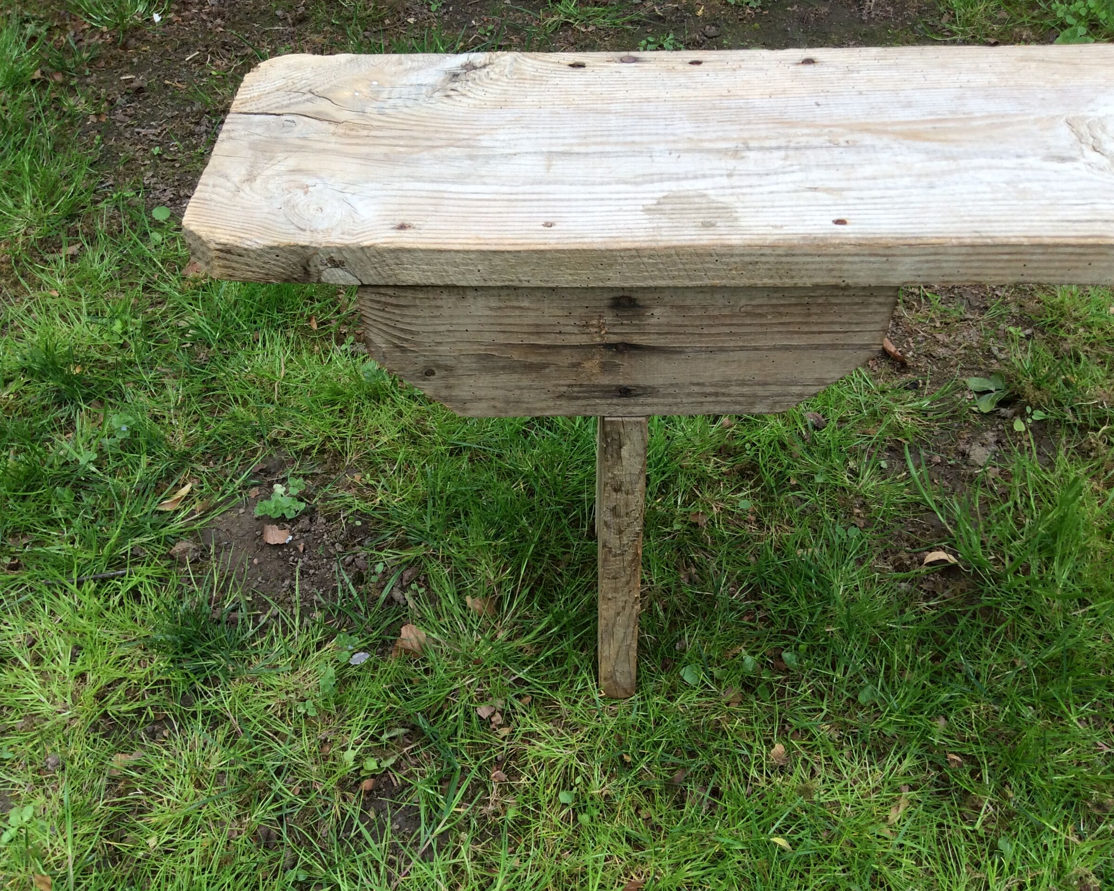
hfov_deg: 52.8
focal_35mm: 34
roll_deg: +3.7
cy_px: 452
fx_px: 1121
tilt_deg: -44.5
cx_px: 551
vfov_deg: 43.4
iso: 32
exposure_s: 1/327
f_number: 2.4
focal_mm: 3.3
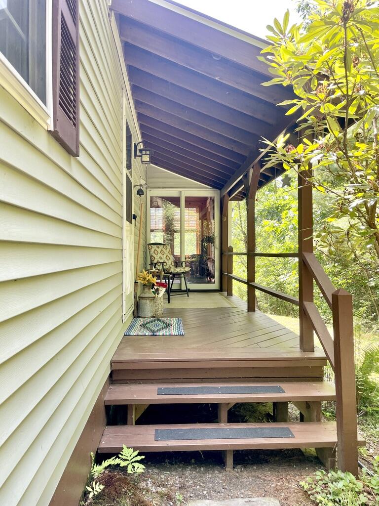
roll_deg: +0.0
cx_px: 190
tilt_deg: +1.9
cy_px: 253
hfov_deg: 53.1
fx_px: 380
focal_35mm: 26
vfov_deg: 67.3
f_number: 1.6
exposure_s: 1/157
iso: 32
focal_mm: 4.2
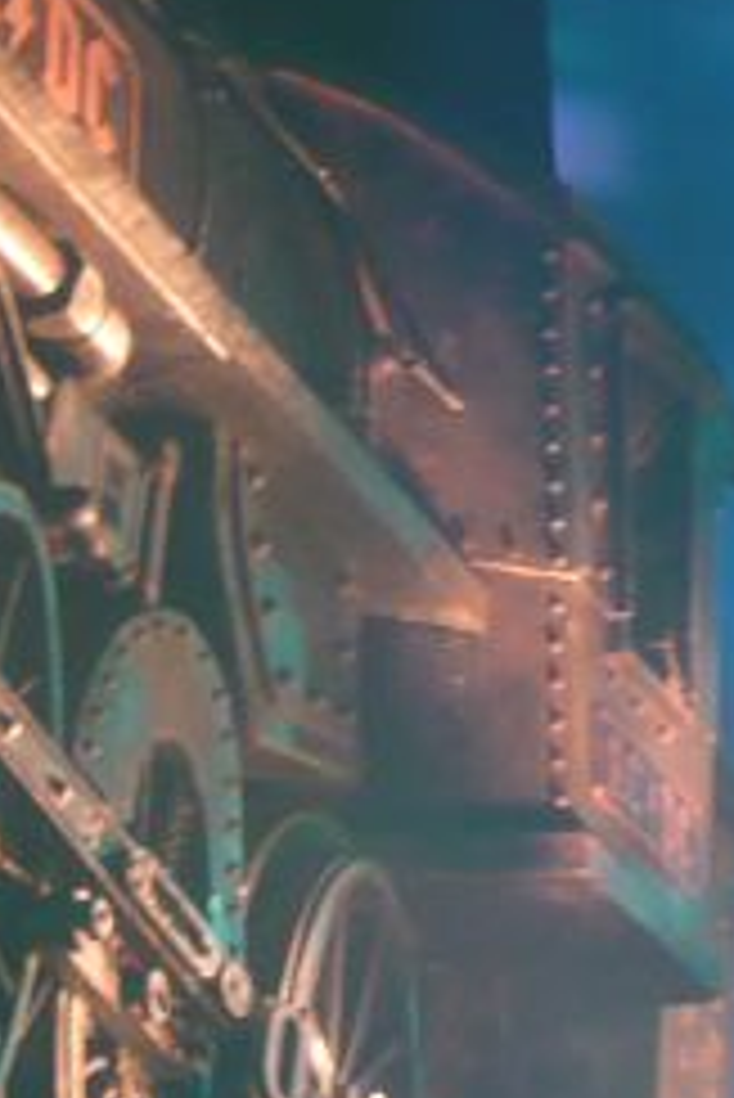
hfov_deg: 5.4
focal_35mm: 249
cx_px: -689
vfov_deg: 8.2
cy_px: 202
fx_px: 7604
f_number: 4.7
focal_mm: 12
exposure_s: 1/8
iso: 200
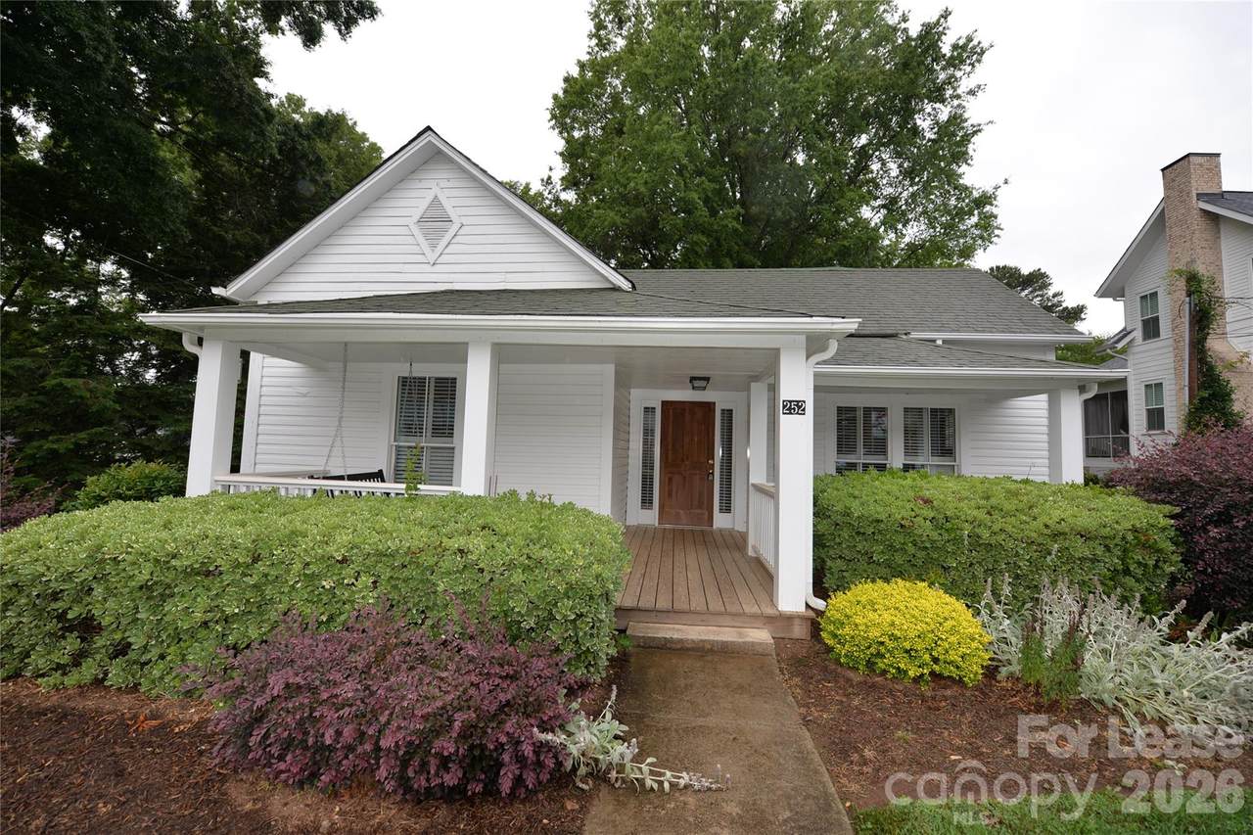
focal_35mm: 14
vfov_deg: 81.2
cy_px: 418
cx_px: 626
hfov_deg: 104.3
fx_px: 487
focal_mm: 14
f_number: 4
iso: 100
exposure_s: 1/200
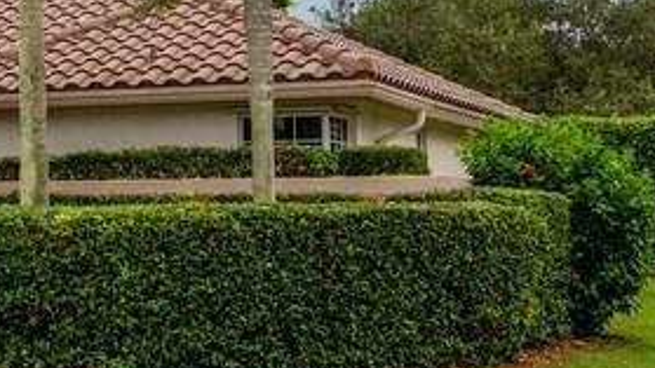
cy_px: -22
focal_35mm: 108
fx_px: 1876
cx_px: -218
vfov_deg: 11.1
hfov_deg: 18.3
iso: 200
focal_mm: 24
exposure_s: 1/250
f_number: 10
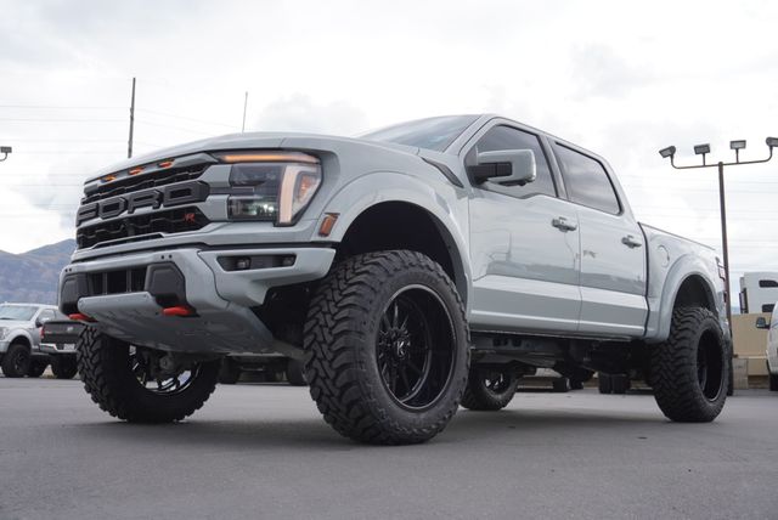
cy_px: 260
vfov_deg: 35.6
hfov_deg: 51.2
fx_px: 811
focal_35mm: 38
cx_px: 389
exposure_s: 1/125
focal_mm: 25
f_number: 5.6
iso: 100
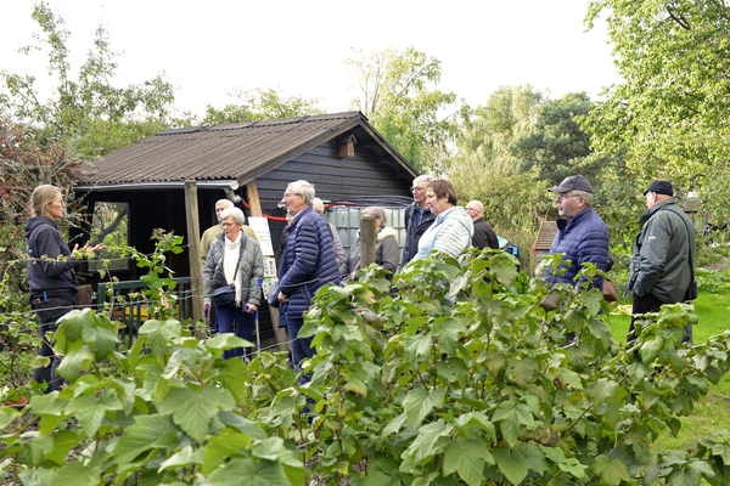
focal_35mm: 35
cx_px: 365
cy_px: 243
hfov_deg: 54.4
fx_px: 710
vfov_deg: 37.9
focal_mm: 35
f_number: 8
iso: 1600
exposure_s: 1/180
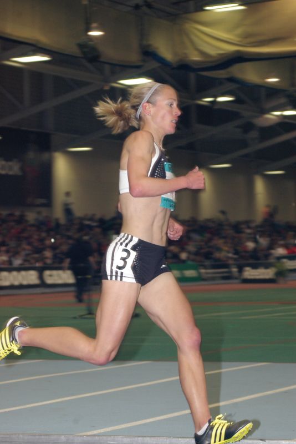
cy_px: 222
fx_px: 1479
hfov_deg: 11.4
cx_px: 148
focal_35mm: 120
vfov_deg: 17.1
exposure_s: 1/125
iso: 800
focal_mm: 80
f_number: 6.3
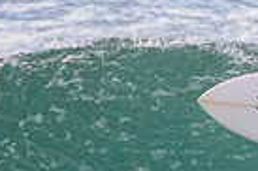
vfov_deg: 0.4
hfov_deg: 0.5
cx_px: 274
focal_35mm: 3899
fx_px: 27909
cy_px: 185
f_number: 11
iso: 4000
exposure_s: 1/1600
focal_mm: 800
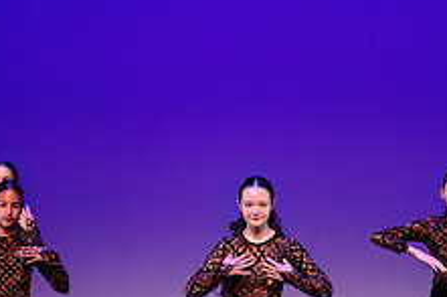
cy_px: 343
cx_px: 230
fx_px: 3598
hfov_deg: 7.1
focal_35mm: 290
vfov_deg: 4.7
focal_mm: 95
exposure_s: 1/400
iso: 1600
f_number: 2.8
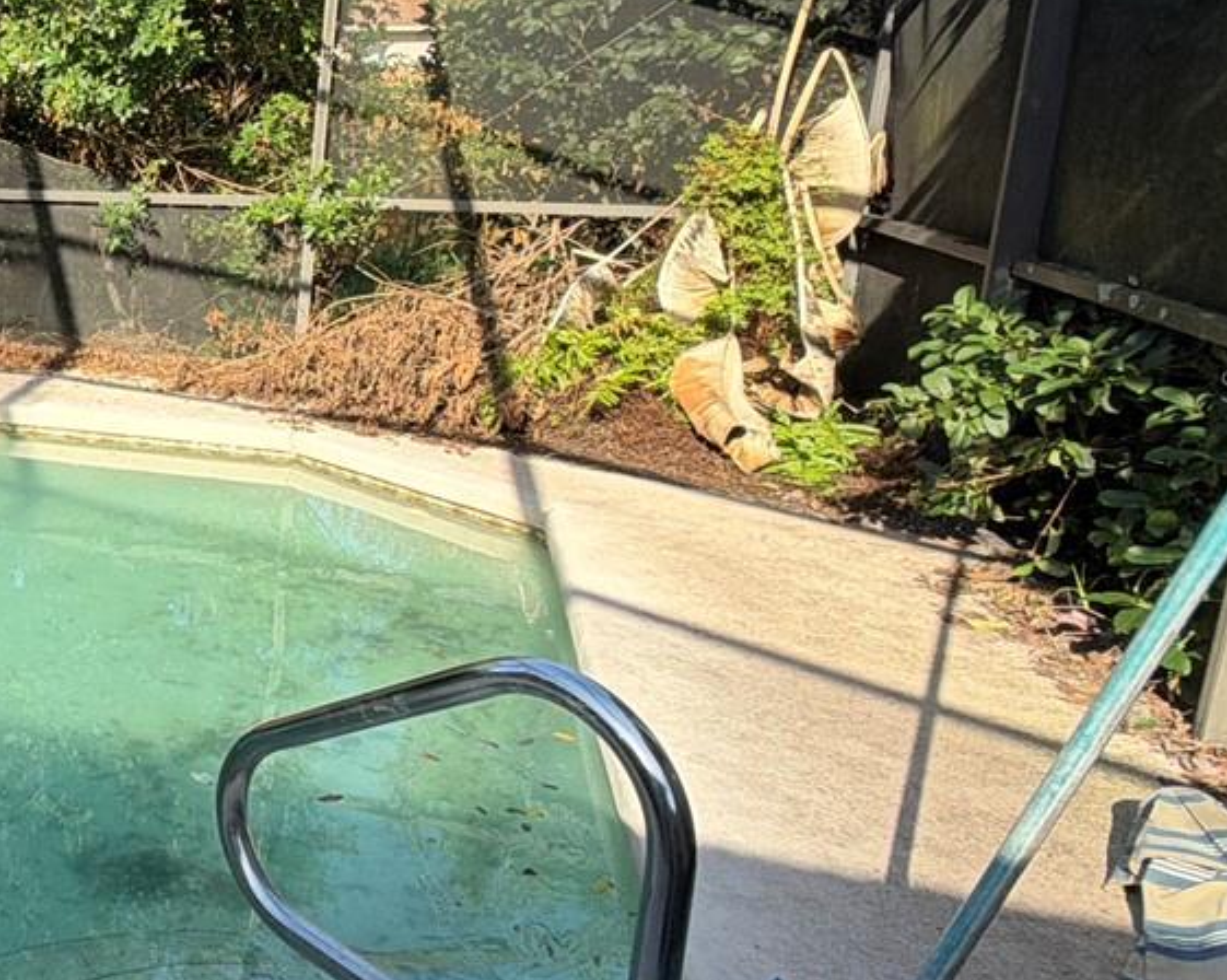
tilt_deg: -16.7
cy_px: 385
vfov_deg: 38.0
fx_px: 1415
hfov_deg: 34.7
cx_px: -324
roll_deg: -2.5
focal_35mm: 39
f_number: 2.2
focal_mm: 2.22
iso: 50
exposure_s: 1/502
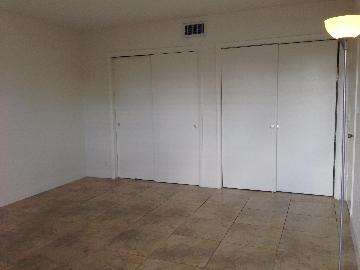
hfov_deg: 55.4
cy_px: 135
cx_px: 180
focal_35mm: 33
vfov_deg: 42.9
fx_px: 343
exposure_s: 1/120
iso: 64
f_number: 2.4
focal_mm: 4.12
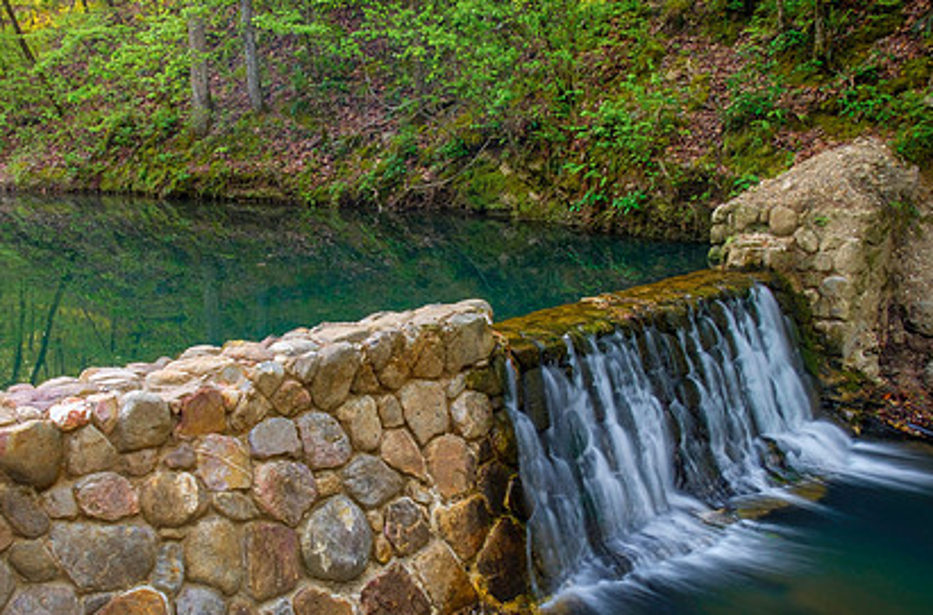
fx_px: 1033
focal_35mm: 40
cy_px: 399
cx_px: 378
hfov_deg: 48.3
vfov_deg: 32.9
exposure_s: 2
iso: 200
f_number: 16
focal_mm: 18.5
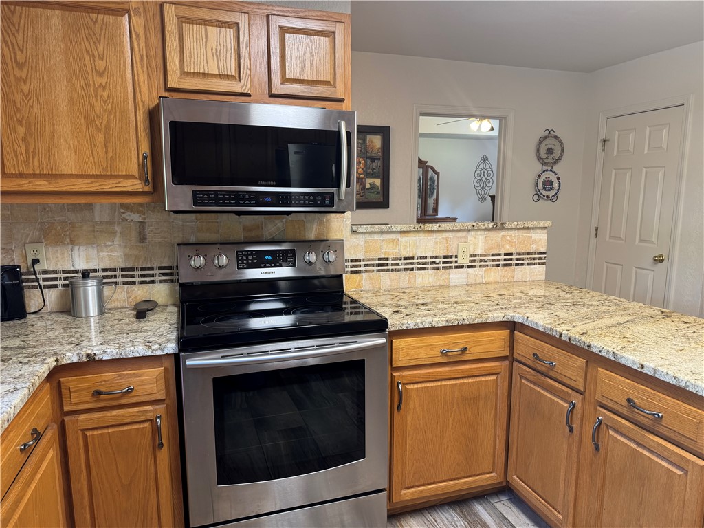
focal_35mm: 24
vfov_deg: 56.8
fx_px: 488
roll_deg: -0.4
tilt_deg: -8.7
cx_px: 352
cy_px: 264
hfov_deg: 71.6
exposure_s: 1/60
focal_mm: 6.76
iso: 125
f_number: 1.78
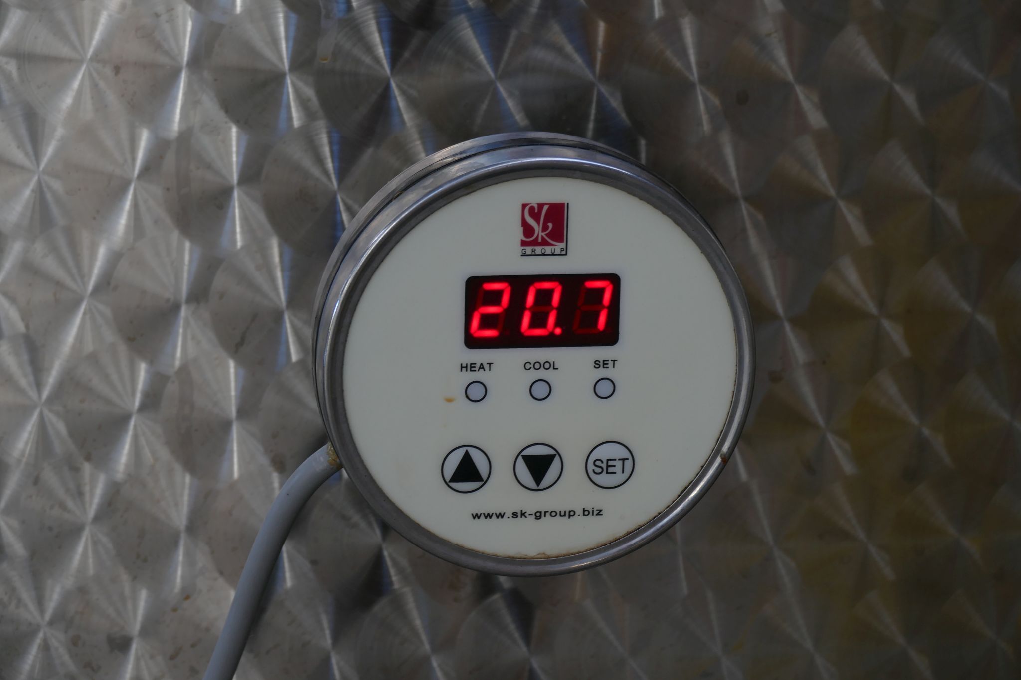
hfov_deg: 14.8
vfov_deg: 9.9
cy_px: 340
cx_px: 510
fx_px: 3942
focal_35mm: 139
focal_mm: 50.69
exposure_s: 1/80
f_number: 3.9
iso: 200
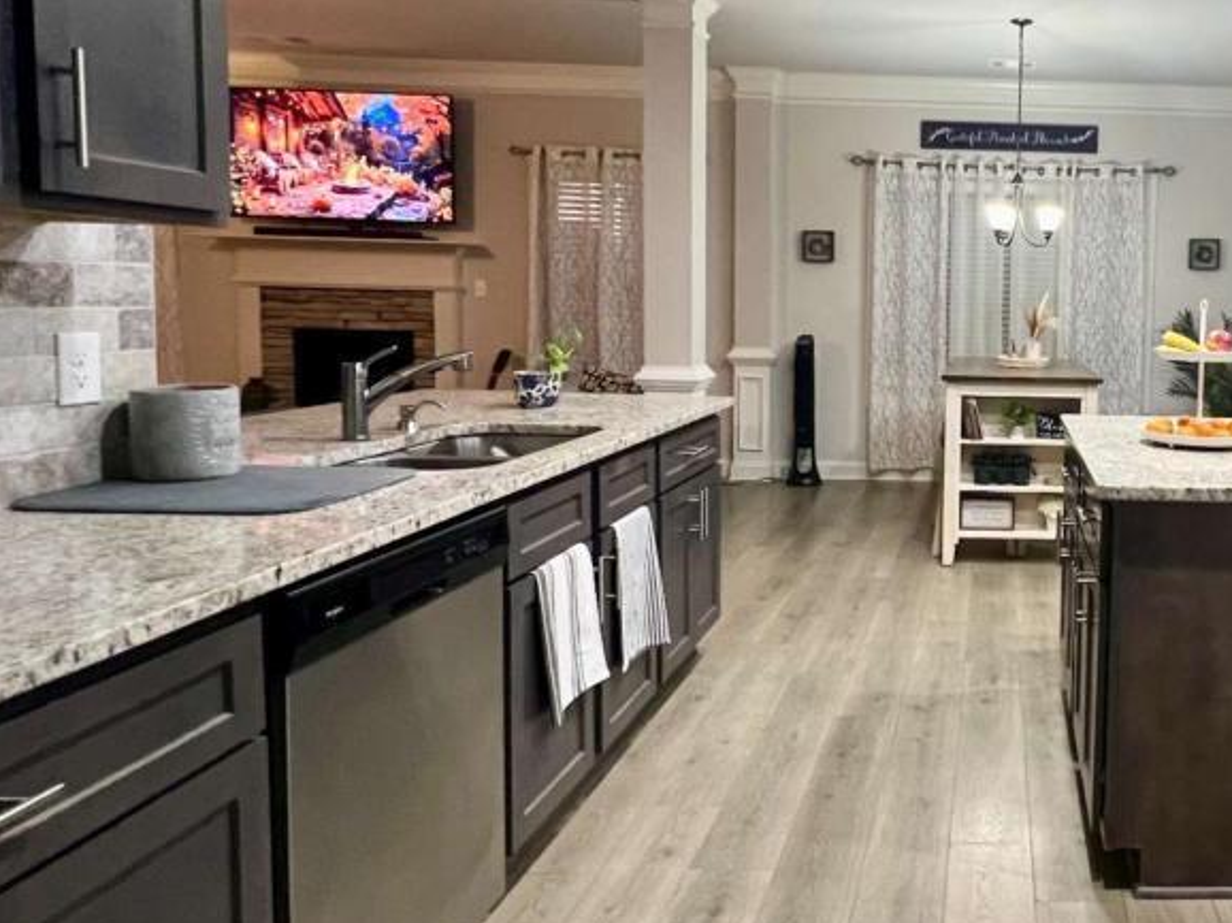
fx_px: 961
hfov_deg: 58.7
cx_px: 1036
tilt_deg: -4.3
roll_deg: -0.9
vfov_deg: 51.0
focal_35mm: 27
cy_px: 375
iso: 400
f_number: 1.8
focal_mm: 1.57
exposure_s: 1/60
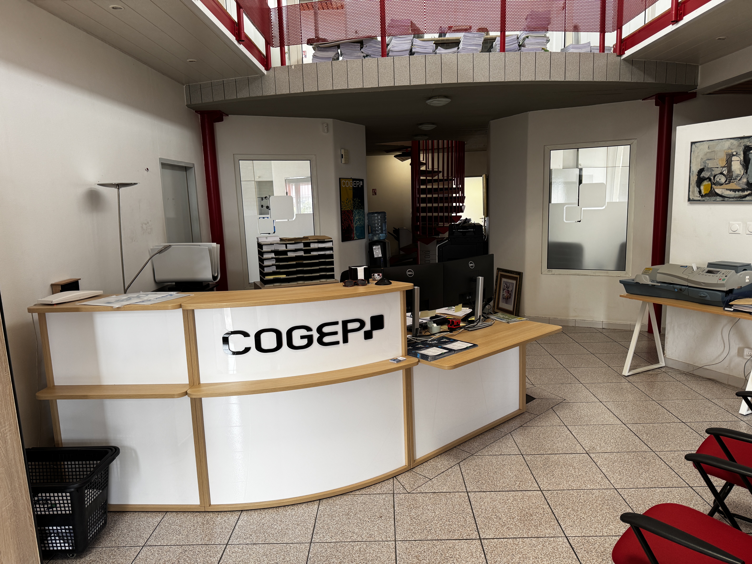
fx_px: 521
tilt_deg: -8.1
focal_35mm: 24
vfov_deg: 56.8
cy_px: 282
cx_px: 376
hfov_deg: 71.6
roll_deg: +2.2
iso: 125
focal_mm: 6.76
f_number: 1.78
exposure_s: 1/100
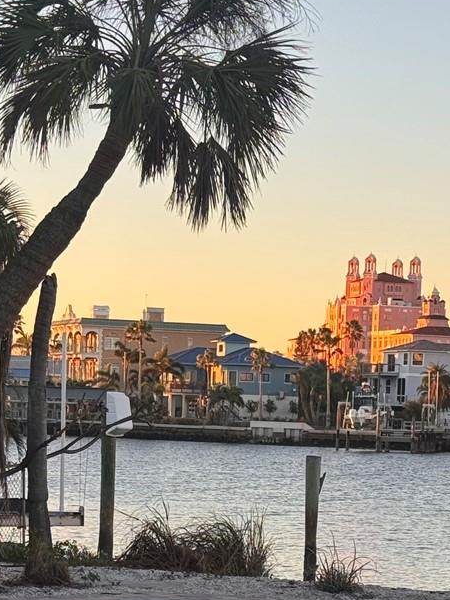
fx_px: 2219
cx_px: 260
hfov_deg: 11.6
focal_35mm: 128
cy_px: 522
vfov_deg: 15.3
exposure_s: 1/598
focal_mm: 6.76
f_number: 1.78
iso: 64
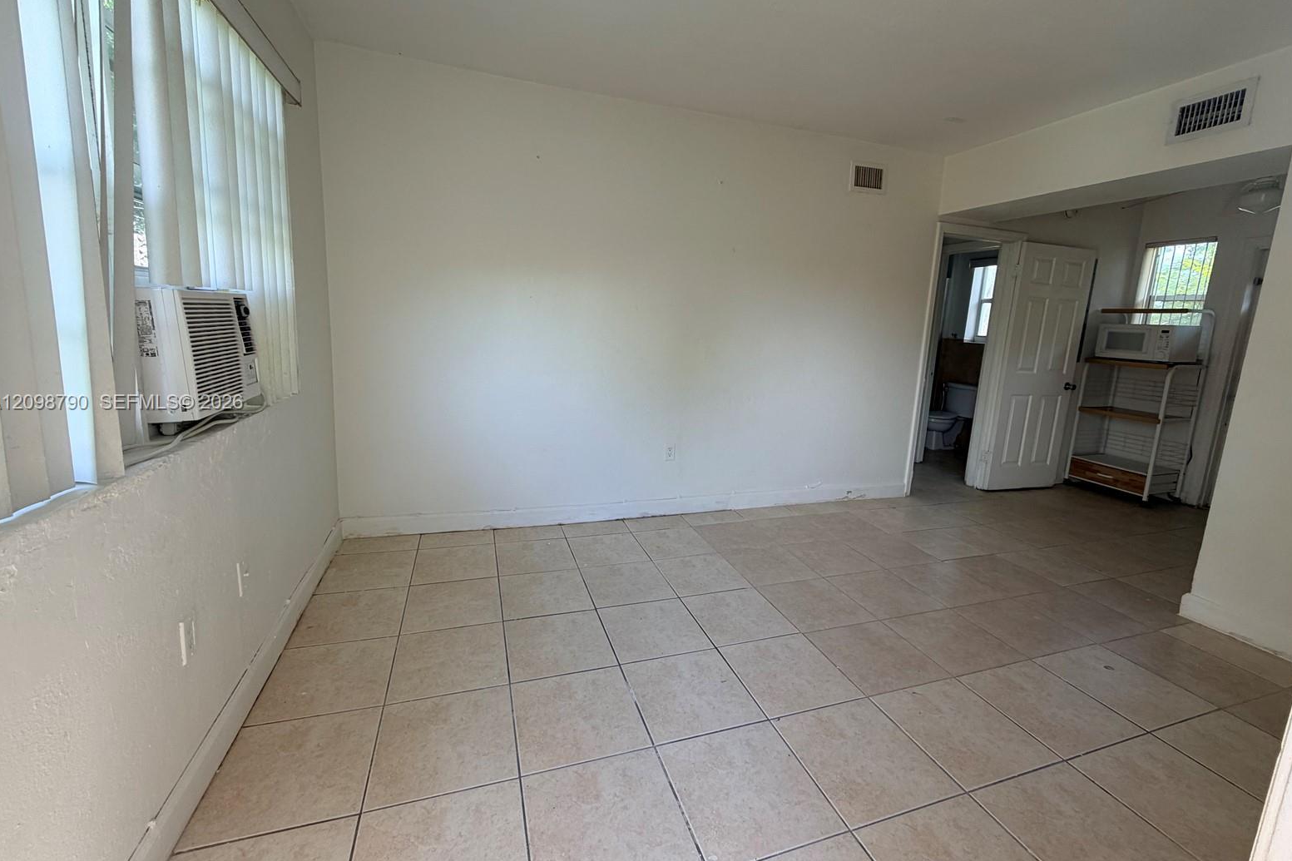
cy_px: 403
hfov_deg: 100.4
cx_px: 650
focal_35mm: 15
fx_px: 538
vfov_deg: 77.2
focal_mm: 2.22
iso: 80
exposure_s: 1/121
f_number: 2.2
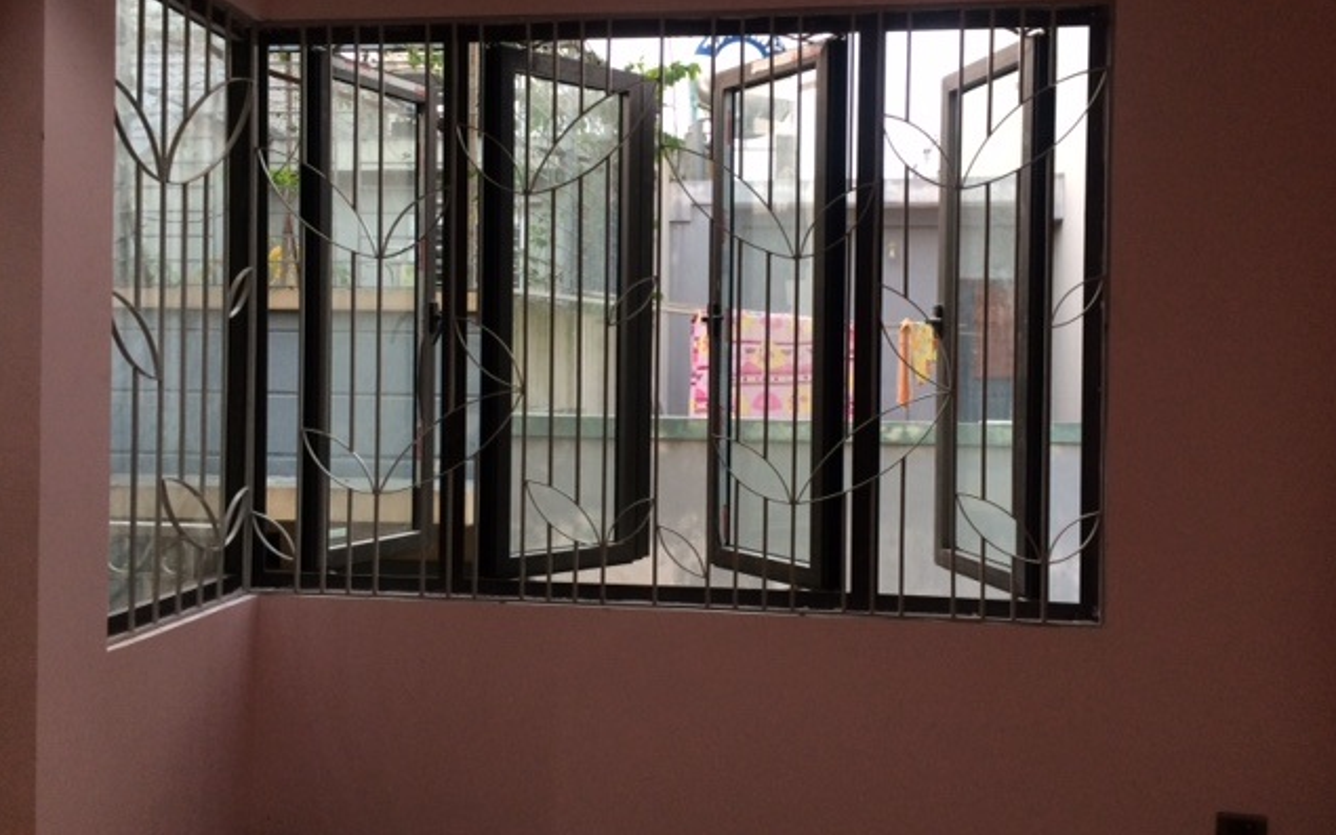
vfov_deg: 40.5
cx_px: 669
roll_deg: -1.4
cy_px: 366
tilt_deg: -0.7
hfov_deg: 61.2
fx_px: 1129
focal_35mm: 31
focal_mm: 4.15
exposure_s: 1/33
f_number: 2.2
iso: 80
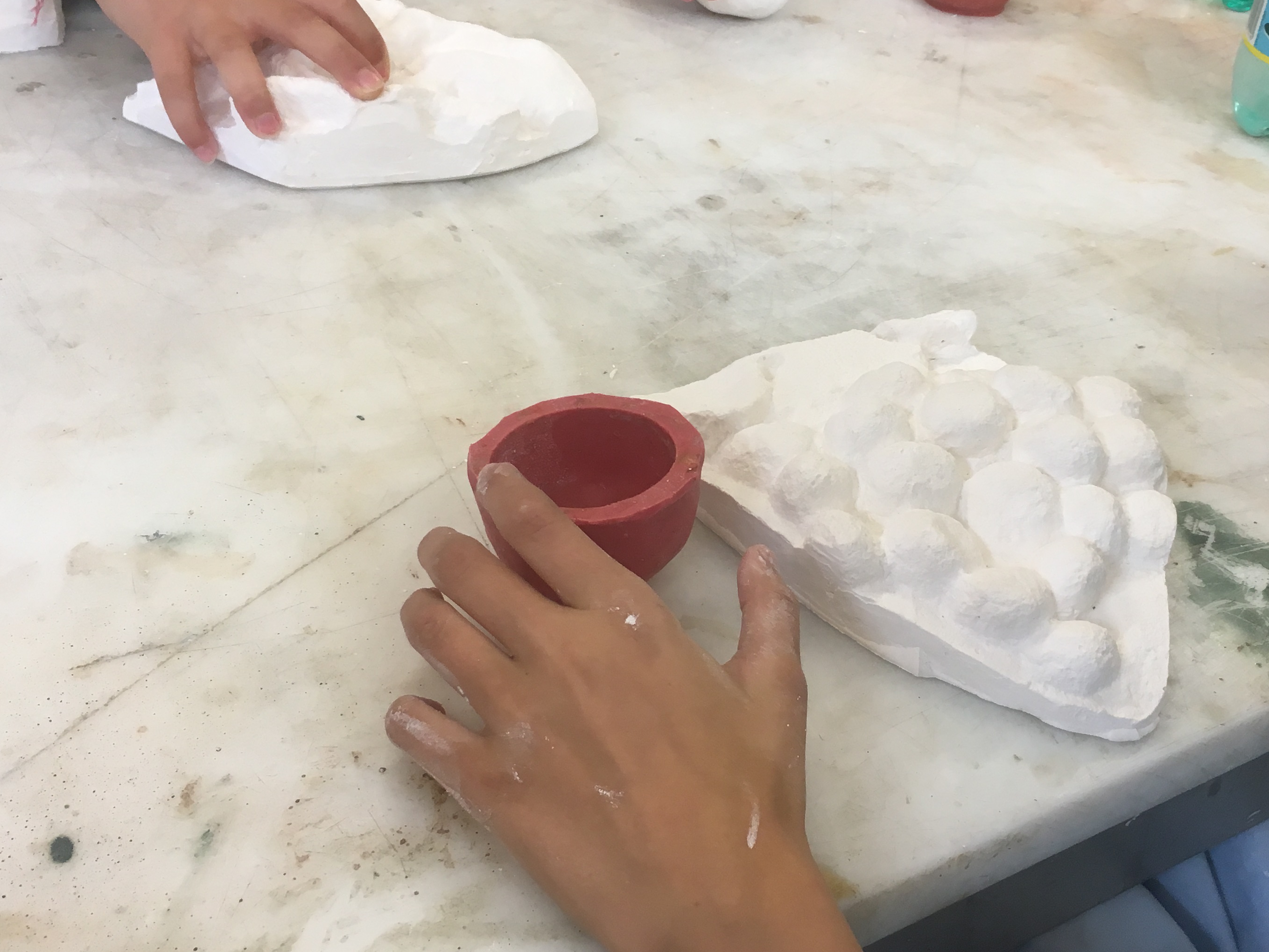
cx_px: 740
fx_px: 1576
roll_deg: -7.2
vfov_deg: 33.6
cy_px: 434
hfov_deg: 43.7
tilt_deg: -36.2
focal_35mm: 43
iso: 25
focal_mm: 4.15
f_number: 2.2
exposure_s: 1/33
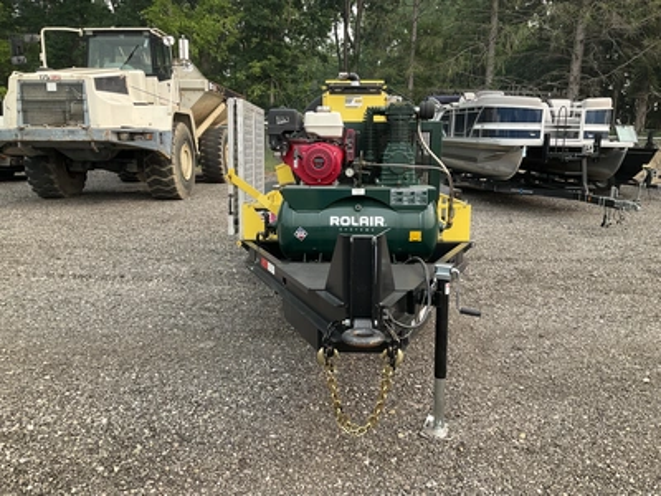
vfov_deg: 48.2
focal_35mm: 29
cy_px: 248
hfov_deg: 61.7
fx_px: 554
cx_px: 330
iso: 25
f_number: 1.8
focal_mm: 3
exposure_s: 1/412
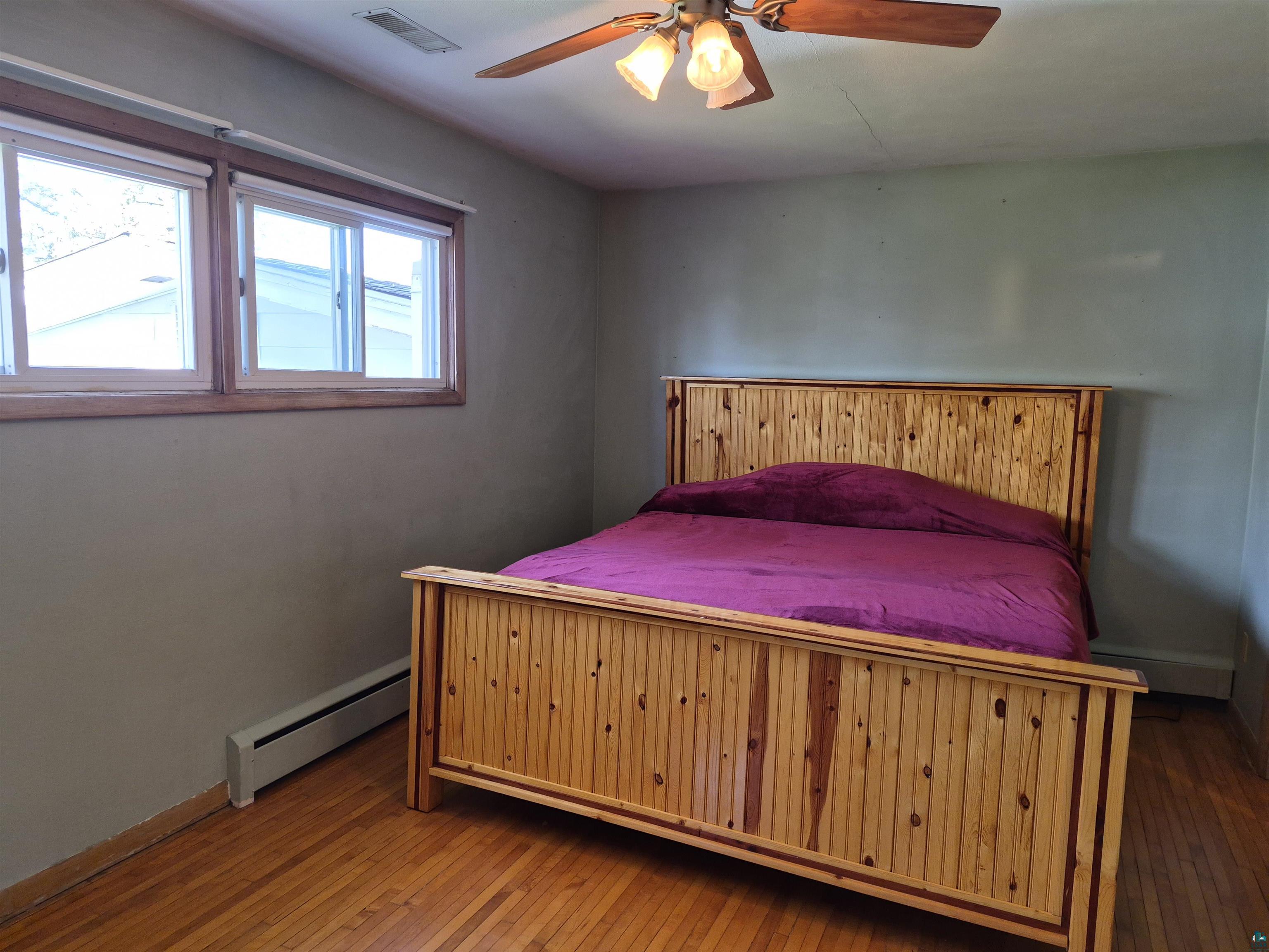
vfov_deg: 58.9
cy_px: 476
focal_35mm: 23
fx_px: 843
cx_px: 634
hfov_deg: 73.9
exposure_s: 1/120
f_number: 1.8
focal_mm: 5.4
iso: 400
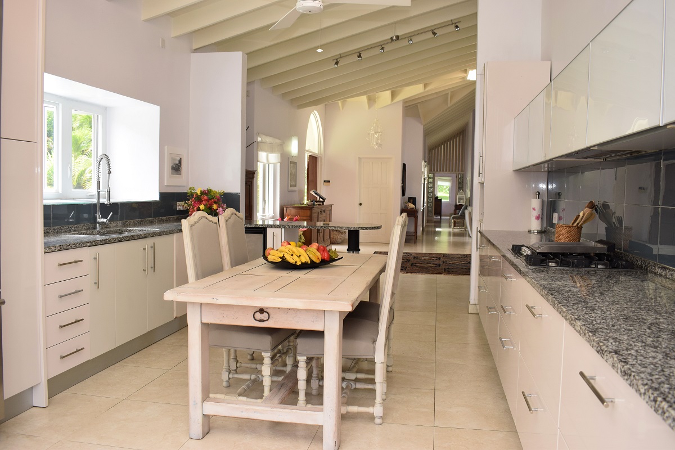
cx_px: 338
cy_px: 225
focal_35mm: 30
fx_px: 562
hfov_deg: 61.9
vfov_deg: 43.6
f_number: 5.6
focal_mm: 20
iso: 400
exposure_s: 1/125
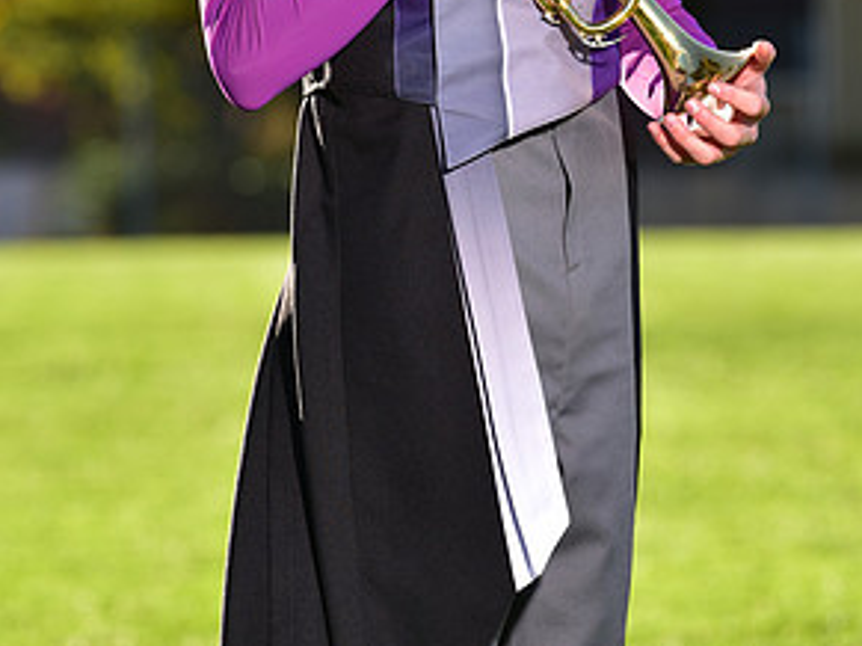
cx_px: 452
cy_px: -204
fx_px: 9533
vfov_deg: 3.9
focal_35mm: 383
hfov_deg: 5.2
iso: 80
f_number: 5
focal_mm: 200
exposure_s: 1/250
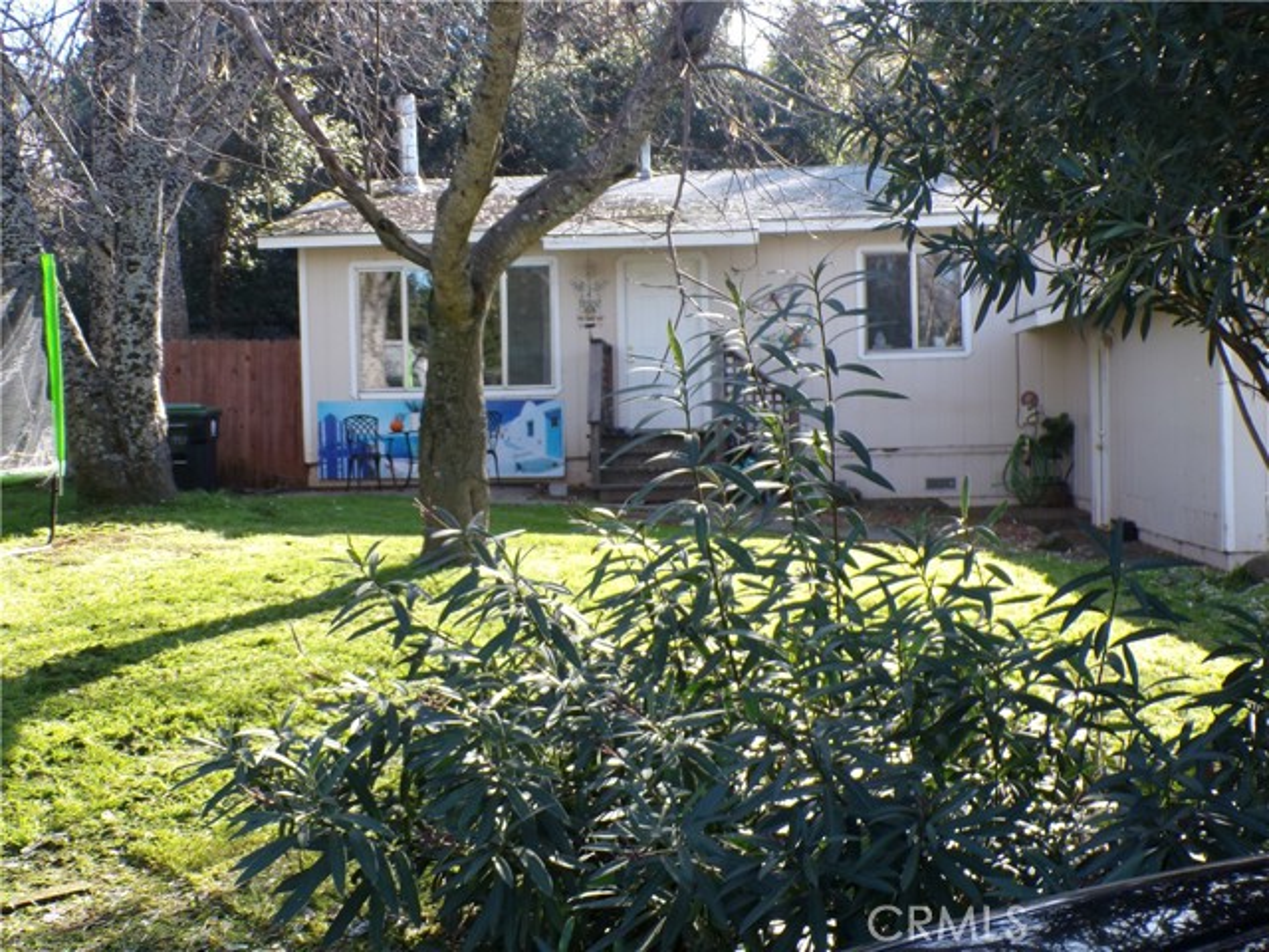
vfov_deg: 34.3
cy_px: 476
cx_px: 634
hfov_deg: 44.8
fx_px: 1540
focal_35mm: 42
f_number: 3.4
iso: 100
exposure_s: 1/160
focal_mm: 7.6
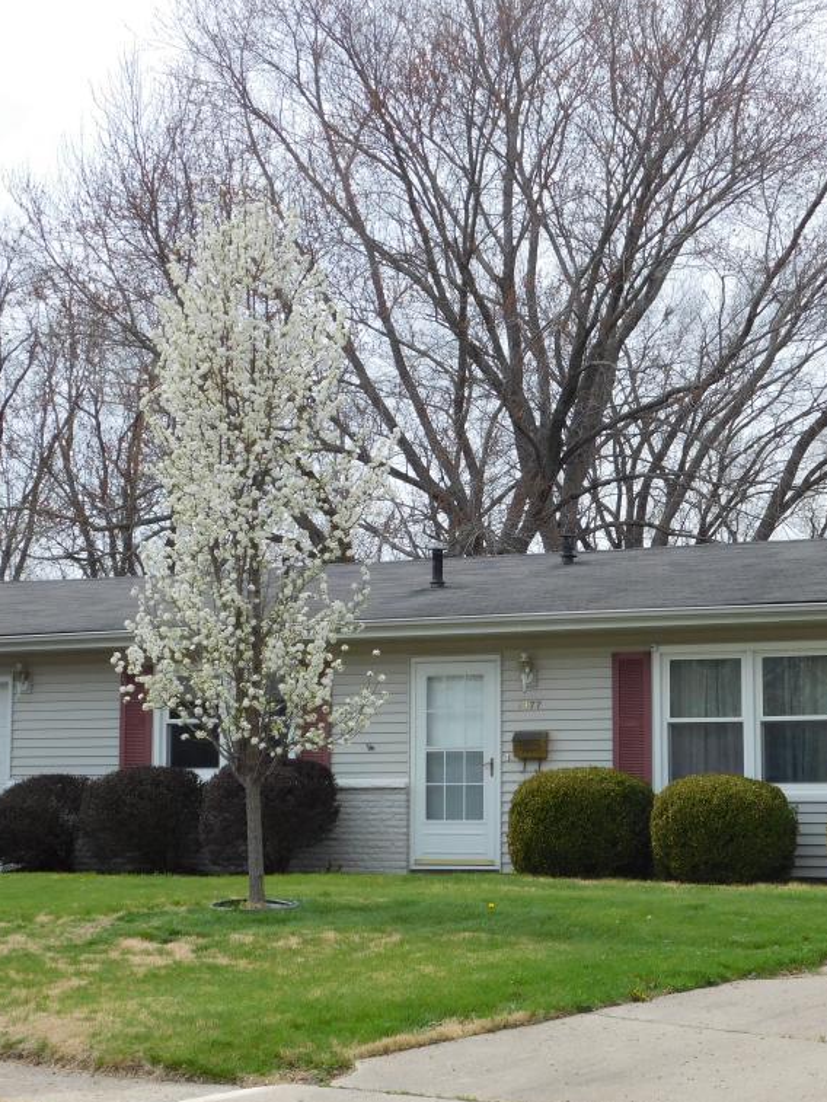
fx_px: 2197
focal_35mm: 69
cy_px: 553
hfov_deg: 21.2
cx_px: 546
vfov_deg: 28.2
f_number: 3.8
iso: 125
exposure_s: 1/1000
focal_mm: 9
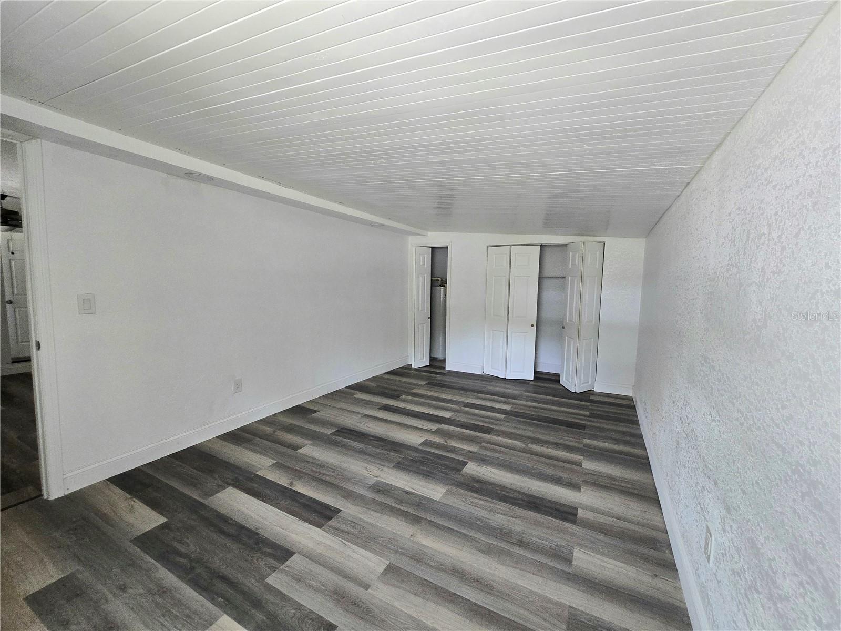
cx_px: 420
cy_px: 316
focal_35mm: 13
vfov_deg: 89.9
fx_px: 316
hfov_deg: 106.2
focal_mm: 2.2
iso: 320
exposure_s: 1/60.2
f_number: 2.2
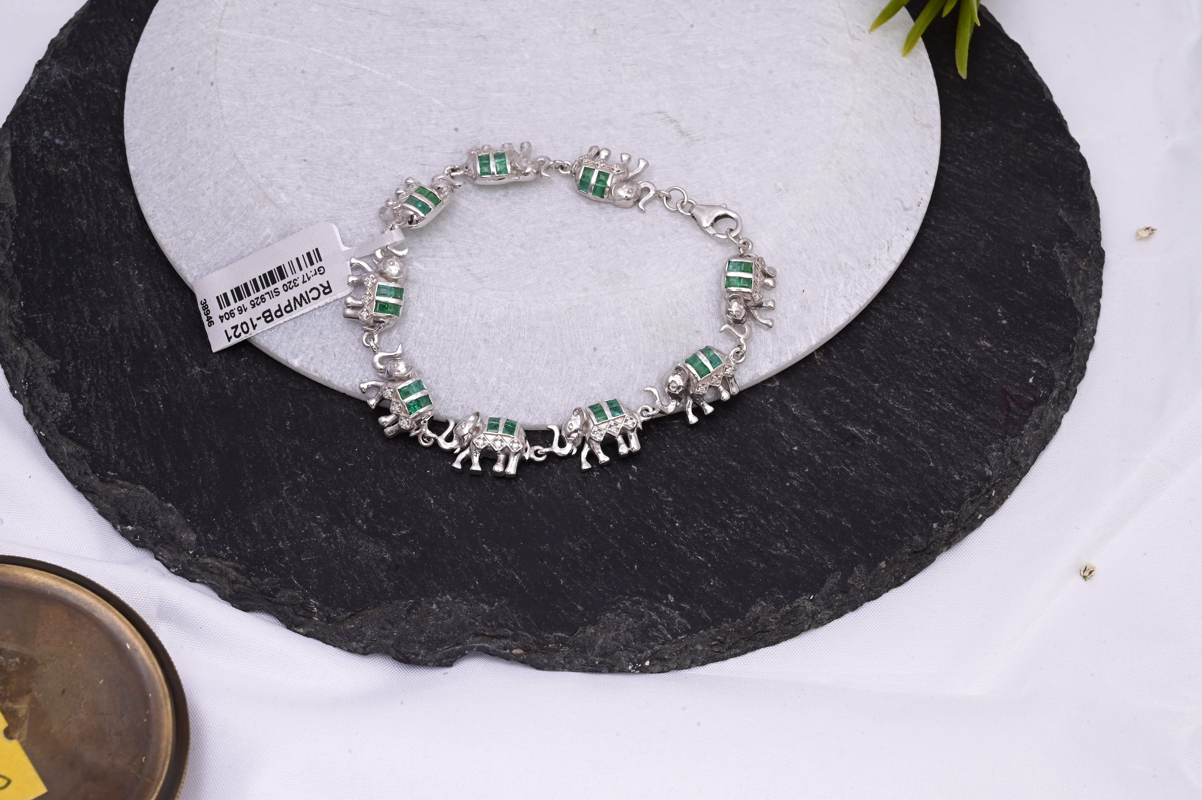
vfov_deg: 19.4
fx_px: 2336
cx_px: 601
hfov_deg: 28.9
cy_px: 400
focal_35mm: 70
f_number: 22
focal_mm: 70
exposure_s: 1/100
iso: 640
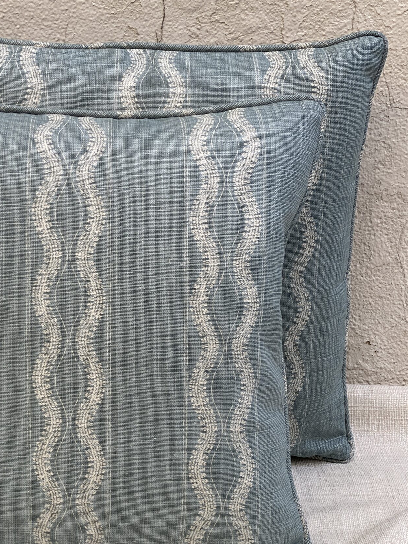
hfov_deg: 18.3
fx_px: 1257
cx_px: 113
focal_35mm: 80
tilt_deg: -22.5
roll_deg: -2.3
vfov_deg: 24.4
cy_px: 331
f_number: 2
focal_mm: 6
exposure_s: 1/122
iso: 20
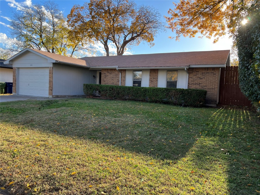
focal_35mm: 26
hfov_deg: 67.3
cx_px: 130
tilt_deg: -3.2
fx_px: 195
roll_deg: -1.7
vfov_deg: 53.1
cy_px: 98
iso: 50
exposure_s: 1/902
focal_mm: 5.7
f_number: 1.5
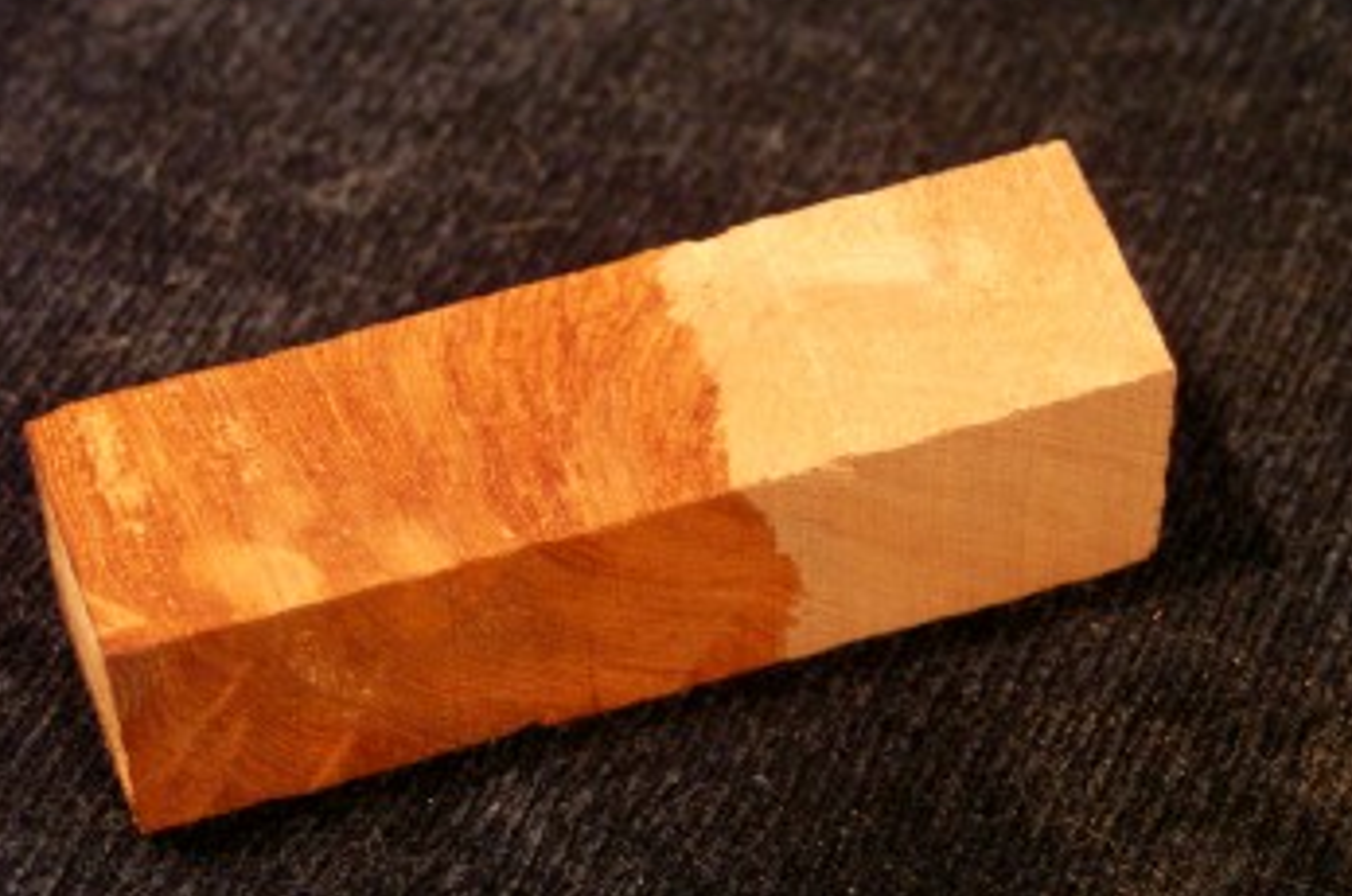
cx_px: 635
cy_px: 454
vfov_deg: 11.3
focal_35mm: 121
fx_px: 4536
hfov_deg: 17.0
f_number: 5.6
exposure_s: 1/50
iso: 800
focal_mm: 70
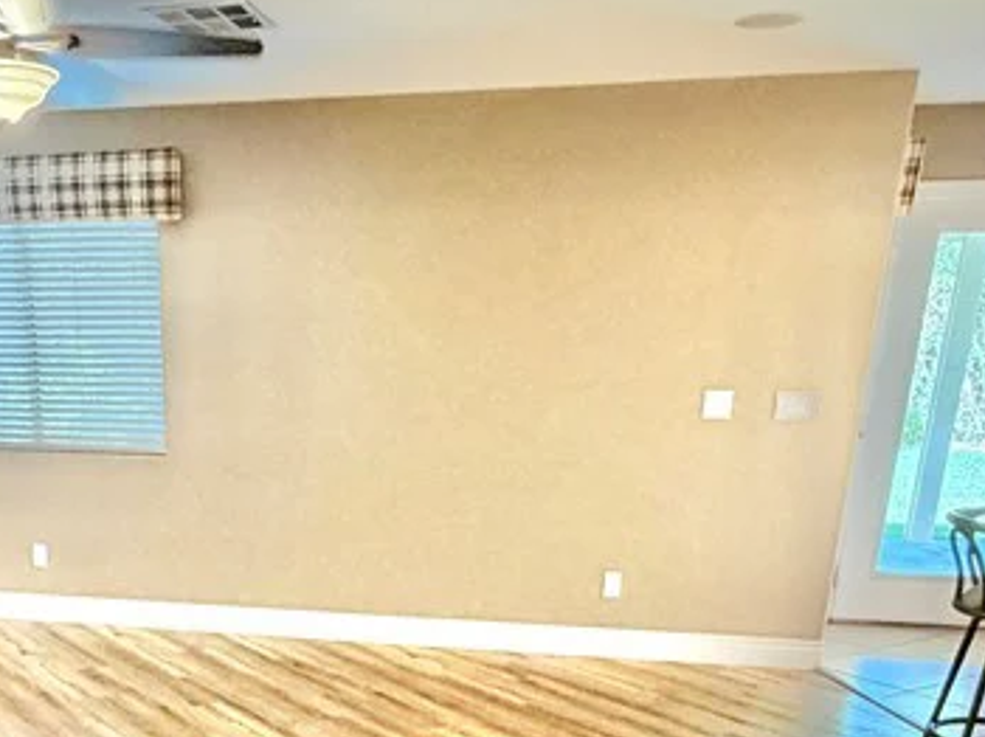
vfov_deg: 32.0
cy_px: 757
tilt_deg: -20.8
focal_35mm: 41
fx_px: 1166
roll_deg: +0.4
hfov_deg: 44.7
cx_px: 284
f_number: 2.2
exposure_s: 1/60
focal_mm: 2.22
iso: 400
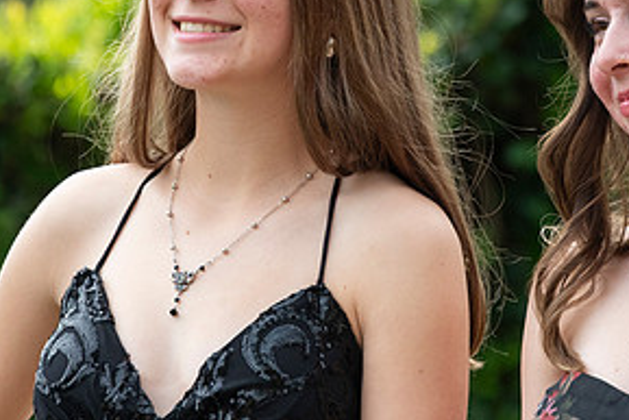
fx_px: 7027
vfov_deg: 3.4
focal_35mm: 402
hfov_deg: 5.1
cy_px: 147
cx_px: 263
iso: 1250
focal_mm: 200
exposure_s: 1/1600
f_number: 6.3
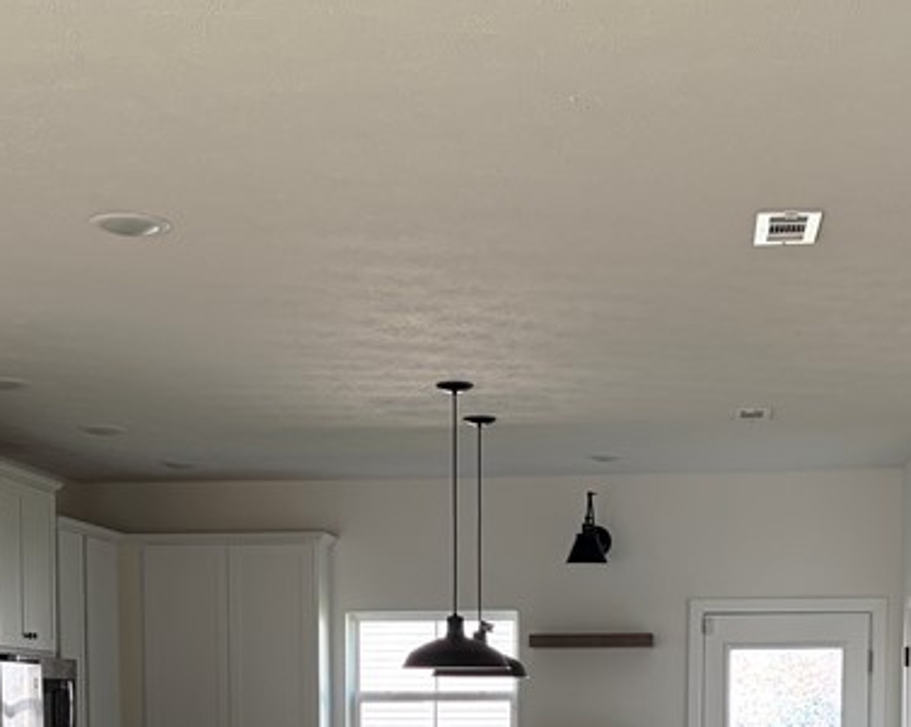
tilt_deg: -2.2
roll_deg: +1.0
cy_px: 787
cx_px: 457
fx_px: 1859
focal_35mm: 69
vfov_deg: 21.1
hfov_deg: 27.5
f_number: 1.6
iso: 64
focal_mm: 5.96
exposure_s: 1/188
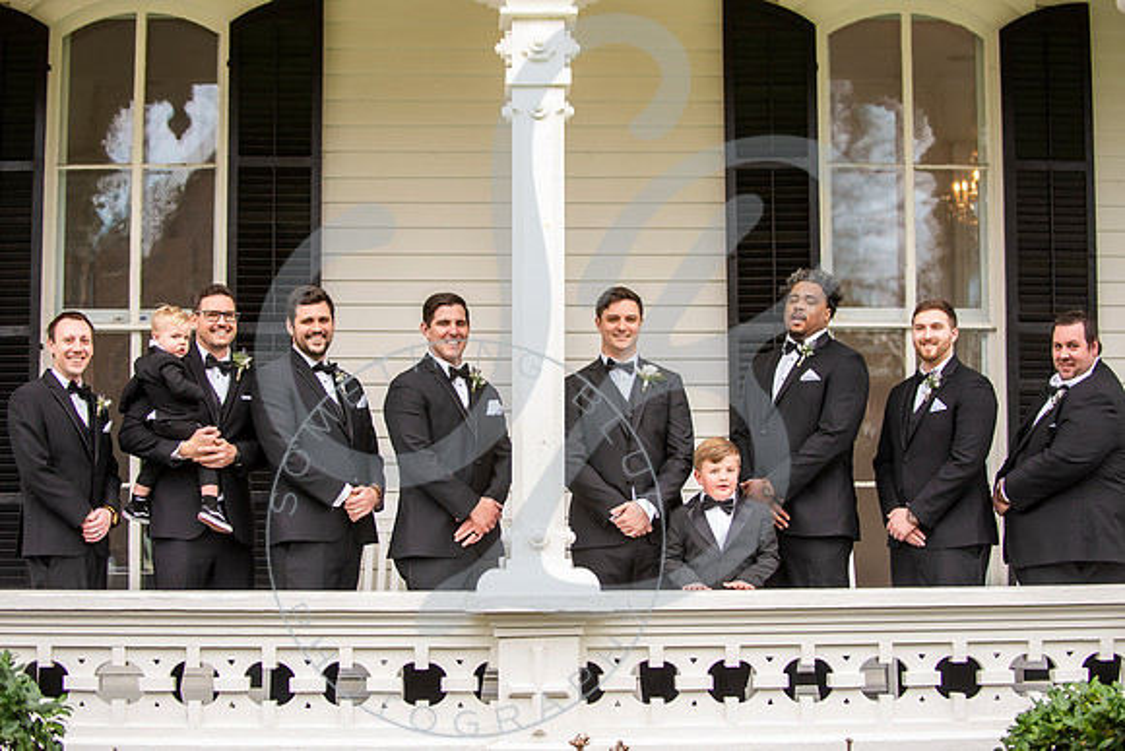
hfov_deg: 26.9
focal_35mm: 75
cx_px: 562
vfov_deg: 18.1
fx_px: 2351
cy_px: 376
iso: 500
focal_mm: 70
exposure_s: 1/640
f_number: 2.8
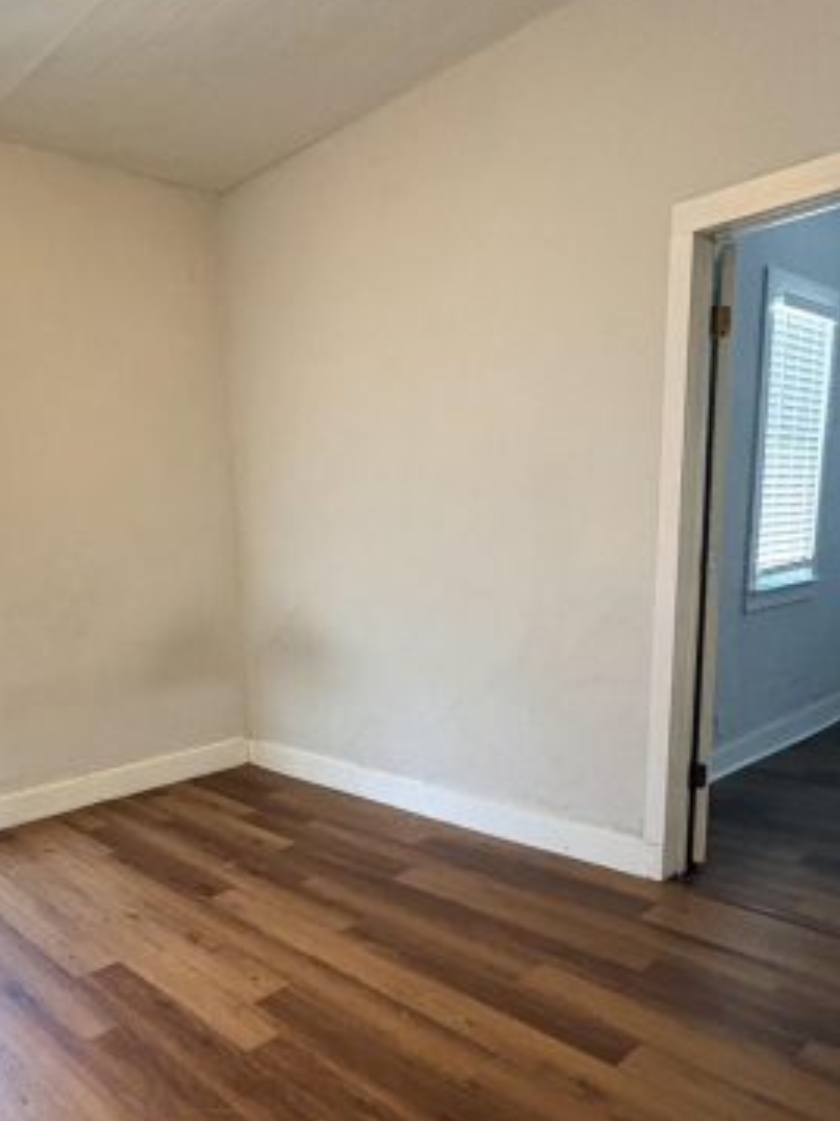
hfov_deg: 51.1
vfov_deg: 66.4
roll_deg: +3.7
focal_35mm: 26
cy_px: 698
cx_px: 225
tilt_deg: -11.1
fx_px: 842
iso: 800
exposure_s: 1/60
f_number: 2.2
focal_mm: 2.22
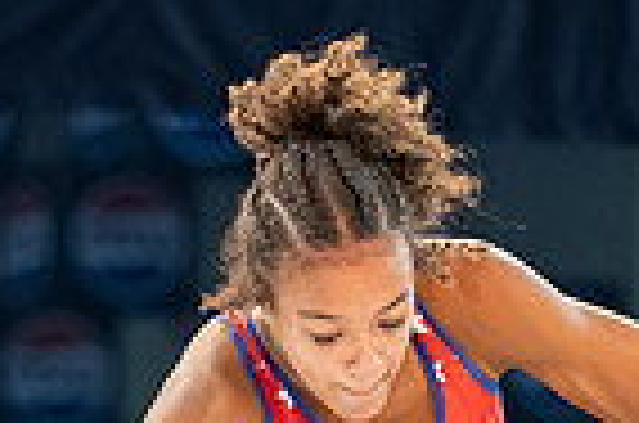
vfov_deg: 2.4
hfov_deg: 3.6
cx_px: 503
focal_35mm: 574
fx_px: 10166
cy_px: 1002
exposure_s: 1/800
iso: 2500
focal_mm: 102
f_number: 2.8
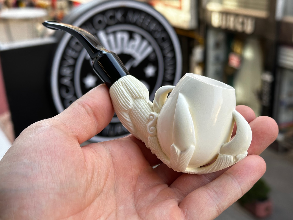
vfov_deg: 30.3
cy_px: 110
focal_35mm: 48
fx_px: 406
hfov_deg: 39.7
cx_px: 146
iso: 64
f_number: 1.78
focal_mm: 6.86
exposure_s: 1/396
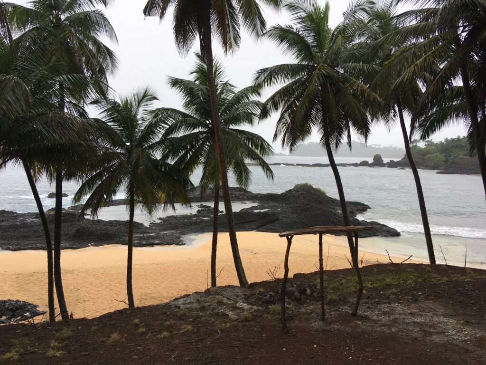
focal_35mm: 29
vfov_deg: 48.2
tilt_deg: -5.0
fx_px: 407
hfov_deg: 61.7
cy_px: 182
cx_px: 243
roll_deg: -0.1
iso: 25
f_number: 2.2
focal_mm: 4.15
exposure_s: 1/245
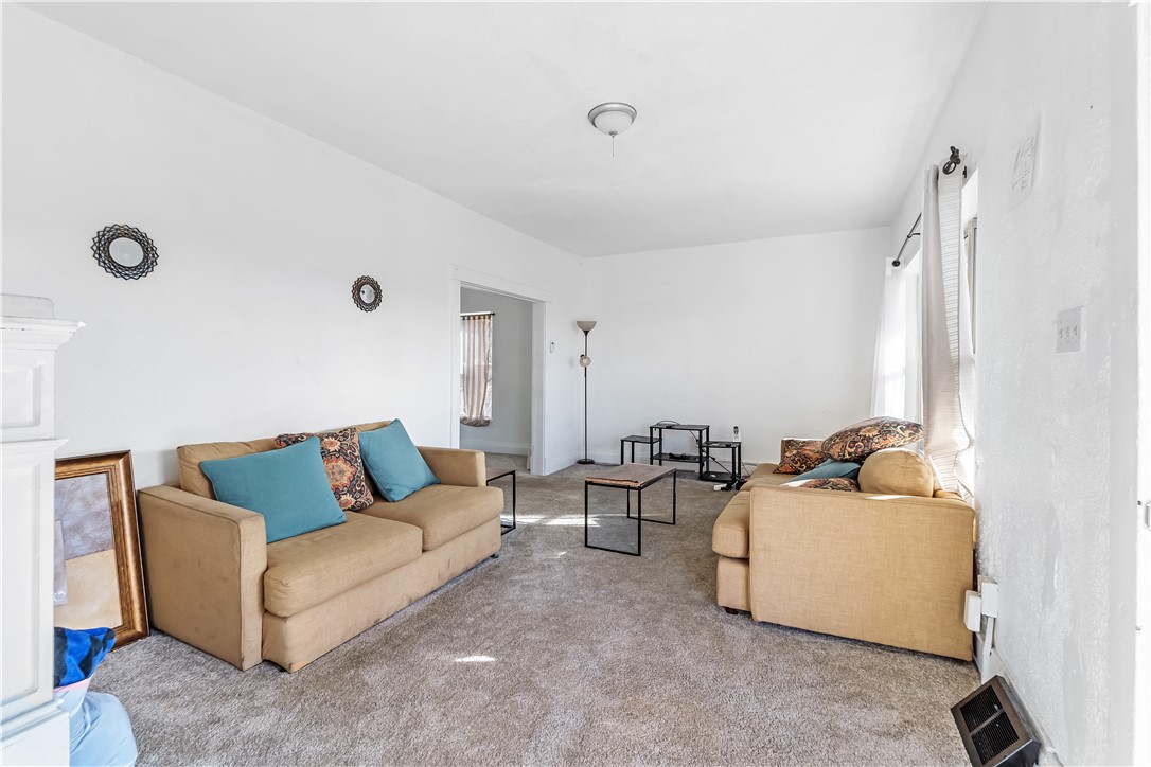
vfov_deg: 73.7
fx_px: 512
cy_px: 384
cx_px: 576
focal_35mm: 16
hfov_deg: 96.7
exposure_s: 1/10
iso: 100
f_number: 8
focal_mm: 16
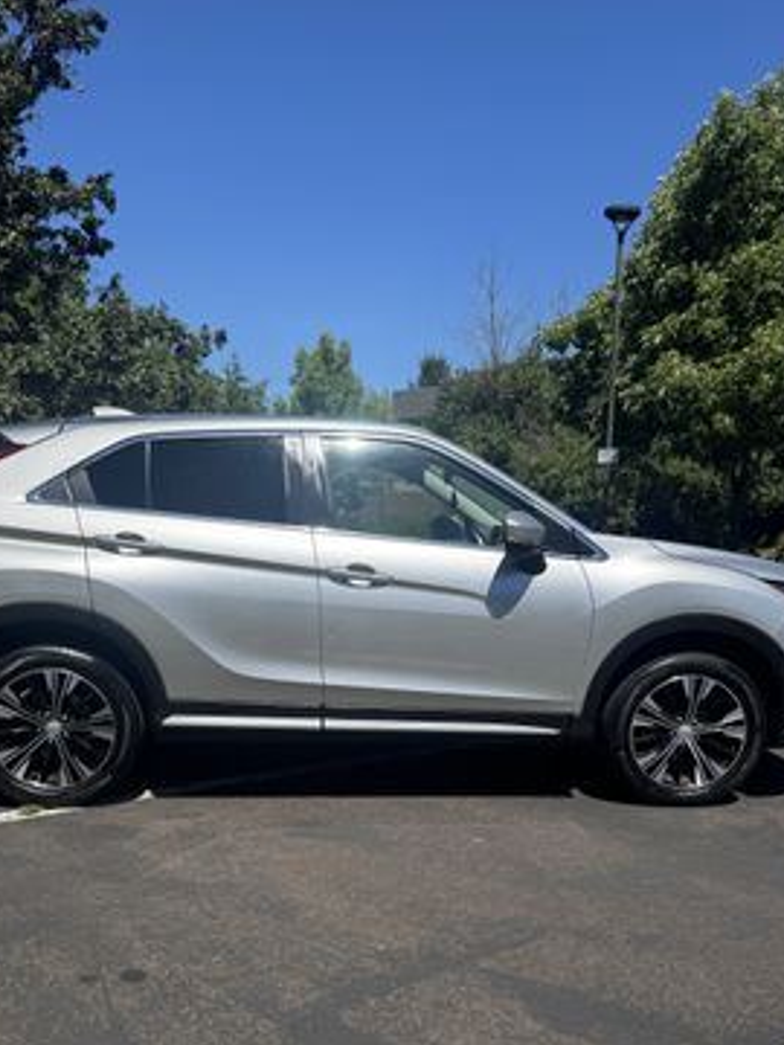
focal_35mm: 32
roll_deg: -0.3
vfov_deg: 55.8
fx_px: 966
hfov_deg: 44.1
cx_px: 363
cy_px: 685
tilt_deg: -11.6
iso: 80
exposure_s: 1/4950
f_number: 1.78
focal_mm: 6.76
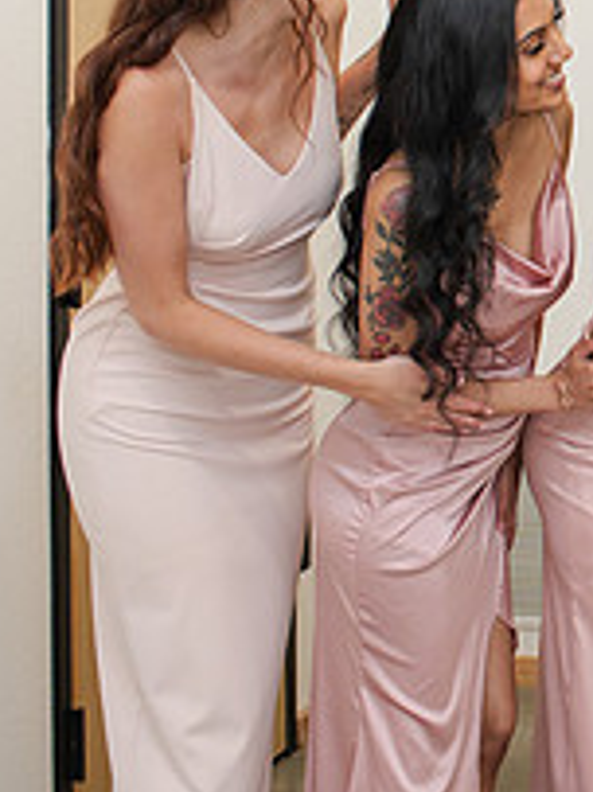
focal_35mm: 110
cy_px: 43
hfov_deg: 12.2
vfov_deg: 17.6
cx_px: 1100
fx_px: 2515
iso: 800
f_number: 3.2
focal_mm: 35
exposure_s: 1/200
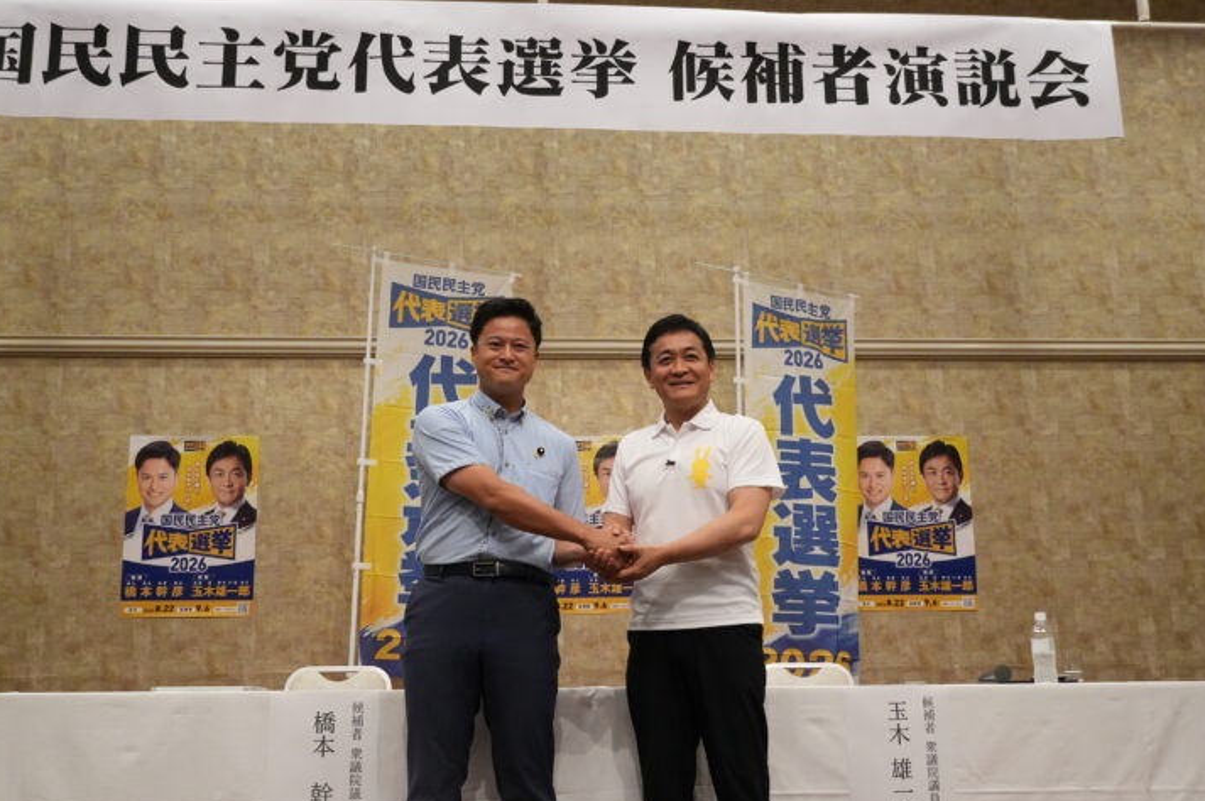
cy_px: 405
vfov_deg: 31.8
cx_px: 586
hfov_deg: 46.4
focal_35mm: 42
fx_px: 1405
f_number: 4
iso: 4000
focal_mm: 26
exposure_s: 1/125
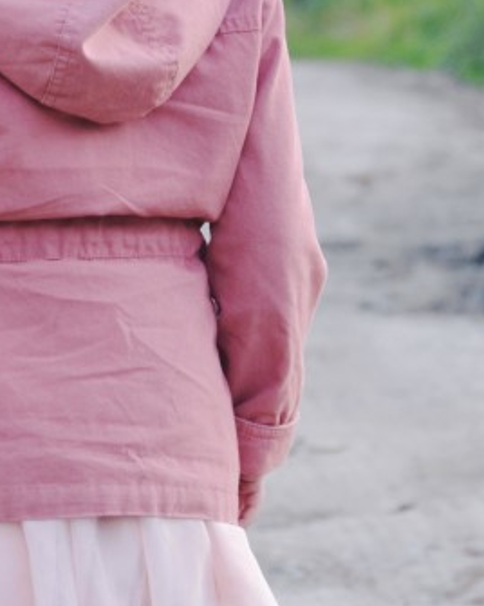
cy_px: 136
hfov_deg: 6.1
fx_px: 4514
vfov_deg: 7.7
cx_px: 89
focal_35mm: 252
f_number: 5.3
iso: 400
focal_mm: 75
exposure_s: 1/100
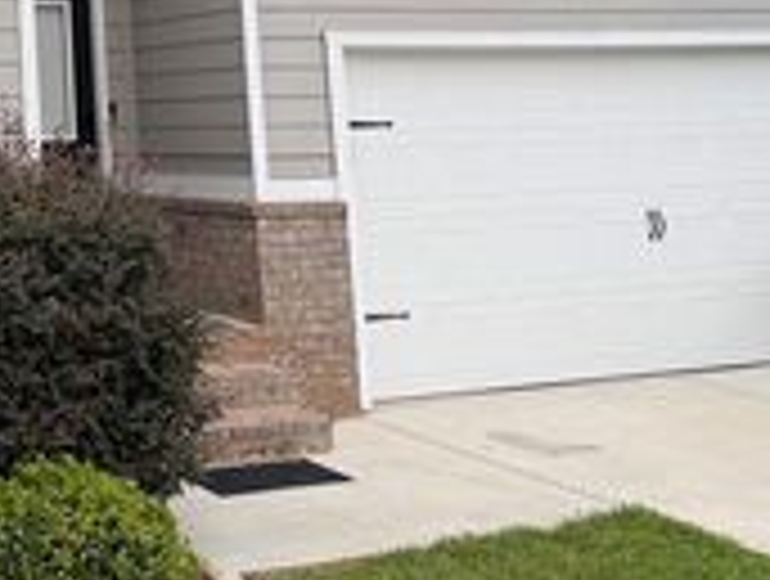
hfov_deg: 25.3
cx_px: -117
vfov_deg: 19.4
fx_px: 1560
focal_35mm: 70
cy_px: -187
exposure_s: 1/128
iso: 100
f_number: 1.78
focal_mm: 6.76
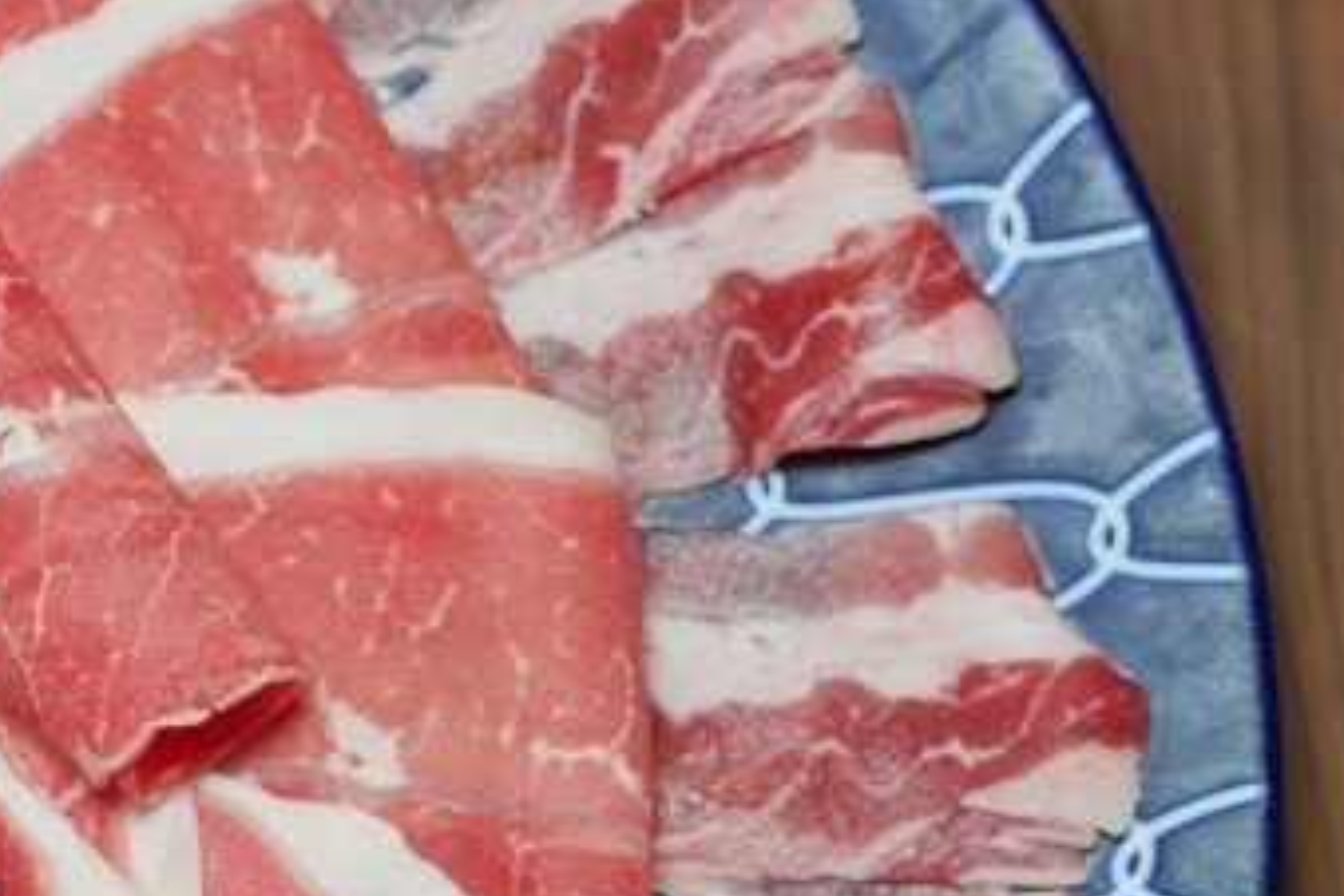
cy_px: 817
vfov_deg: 13.7
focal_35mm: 99
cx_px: -151
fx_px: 3696
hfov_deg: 19.7
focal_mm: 28
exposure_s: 1/60
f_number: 4
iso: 250
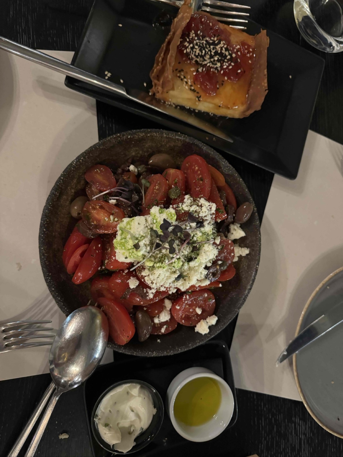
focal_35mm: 24
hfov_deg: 56.8
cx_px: 172
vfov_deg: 71.6
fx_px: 317
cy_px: 228
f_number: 1.78
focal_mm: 6.76
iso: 1000
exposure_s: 1/25
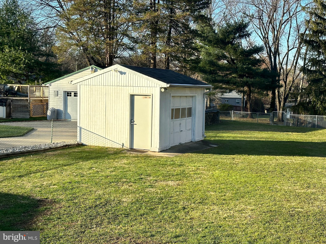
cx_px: 163
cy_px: 122
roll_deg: -1.7
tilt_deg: -5.7
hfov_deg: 39.7
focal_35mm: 48
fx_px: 452
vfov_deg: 30.3
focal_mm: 6.86
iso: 64
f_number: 1.78
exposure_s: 1/1357
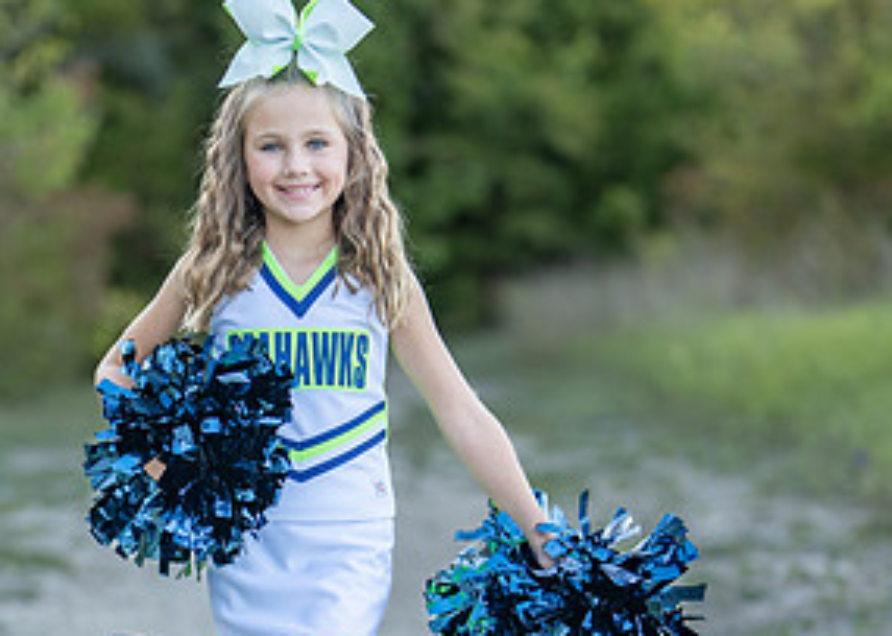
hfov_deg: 14.4
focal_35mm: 139
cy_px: 579
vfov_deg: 10.3
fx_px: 3518
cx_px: 355
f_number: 1.2
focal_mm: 50
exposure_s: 1/800
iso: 100
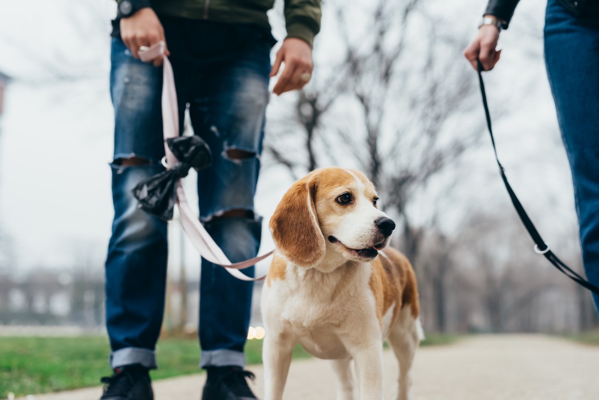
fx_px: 832
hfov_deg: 39.6
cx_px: 300
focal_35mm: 50
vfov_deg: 27.0
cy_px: 200
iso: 1250
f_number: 2.8
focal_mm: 50
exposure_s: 1/200
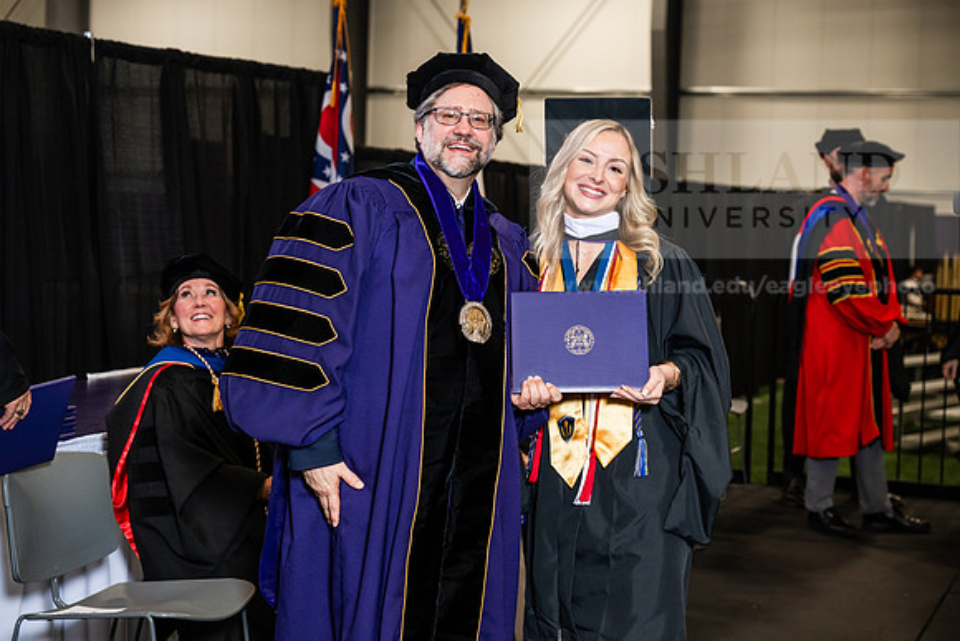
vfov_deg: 19.5
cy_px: 320
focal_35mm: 70
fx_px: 1867
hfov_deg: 28.8
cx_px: 480
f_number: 4.5
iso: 1250
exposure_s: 1/200
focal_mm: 70
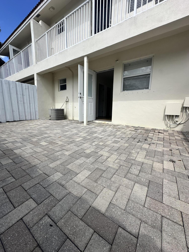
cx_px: 94
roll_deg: -2.3
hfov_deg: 85.7
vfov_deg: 102.1
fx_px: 102
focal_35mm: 14
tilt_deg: -7.7
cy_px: 126
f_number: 2.2
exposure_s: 1/2212
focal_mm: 2.22
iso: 50
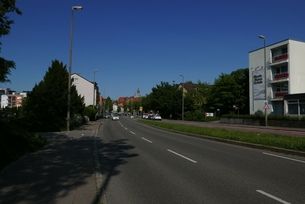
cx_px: 152
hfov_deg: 73.7
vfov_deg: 53.2
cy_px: 102
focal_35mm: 24
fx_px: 203
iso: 200
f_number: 7.1
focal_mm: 10.9
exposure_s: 1/2000
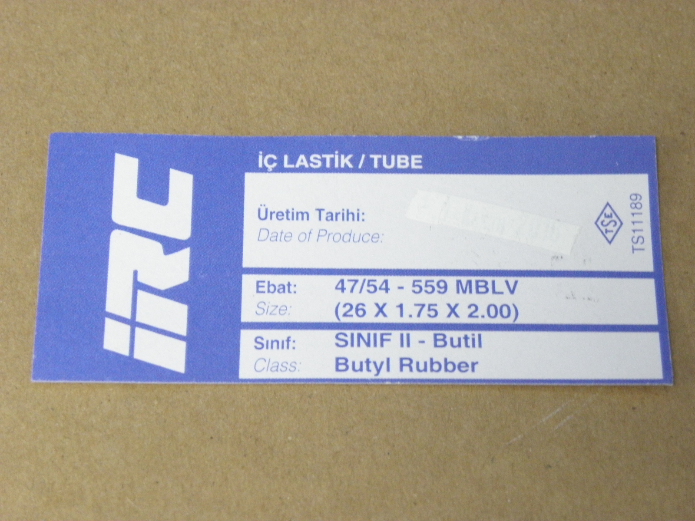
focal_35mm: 119
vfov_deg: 12.5
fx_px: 2389
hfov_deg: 16.6
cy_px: 260
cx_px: 348
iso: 400
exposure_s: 1/2
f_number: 4.3
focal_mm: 21.31
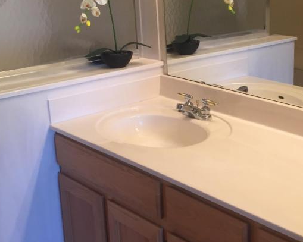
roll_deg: +0.3
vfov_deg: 26.7
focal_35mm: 57
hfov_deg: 32.0
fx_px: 511
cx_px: 248
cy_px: 111
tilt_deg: -16.7
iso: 64
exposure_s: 1/30
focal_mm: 4.15
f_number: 2.2
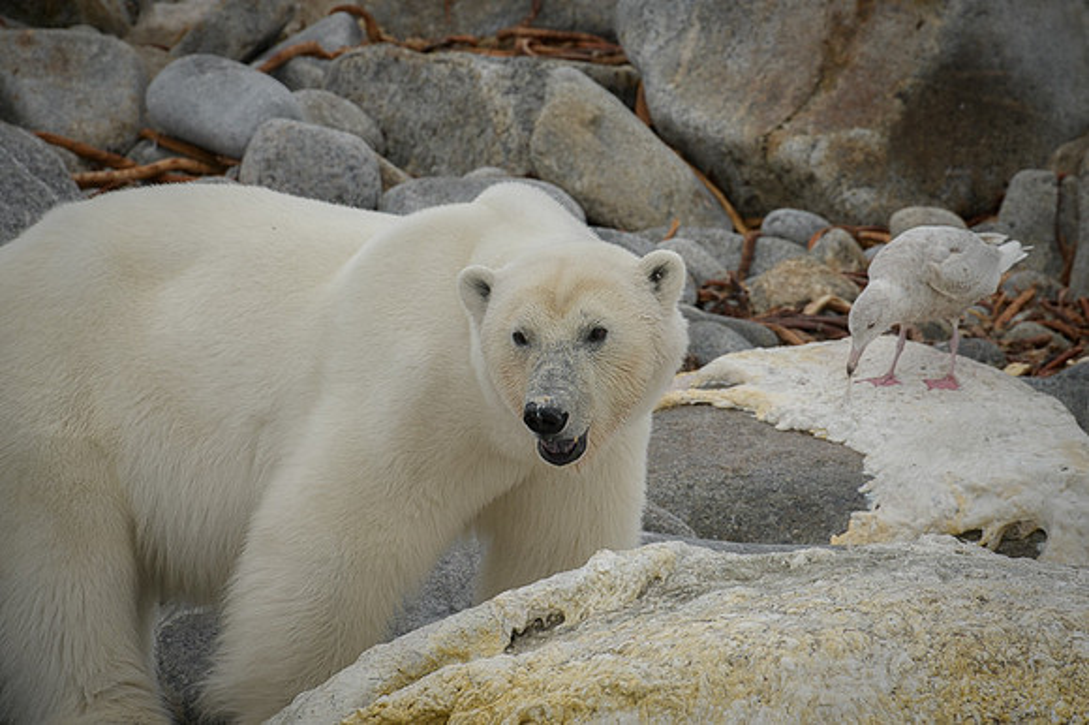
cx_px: 667
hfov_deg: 3.1
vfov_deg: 2.0
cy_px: 281
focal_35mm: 673
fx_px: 20359
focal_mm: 550
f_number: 9
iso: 800
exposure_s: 1/1000
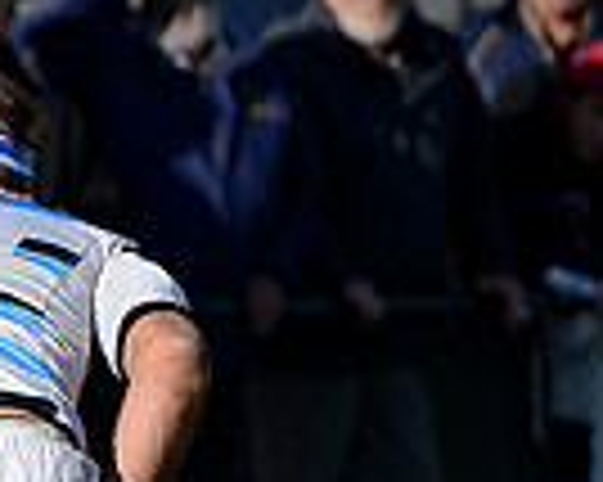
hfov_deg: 2.4
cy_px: 615
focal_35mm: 791
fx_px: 14106
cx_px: -698
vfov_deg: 2.0
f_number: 2.8
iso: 250
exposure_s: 1/2000
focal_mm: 195
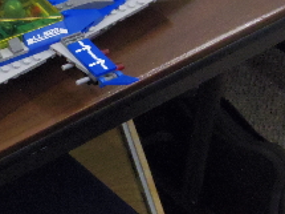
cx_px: -62
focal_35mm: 123
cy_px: -69
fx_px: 1012
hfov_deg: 15.4
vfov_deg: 11.7
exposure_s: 1/60
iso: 1600
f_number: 6.3
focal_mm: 7.9
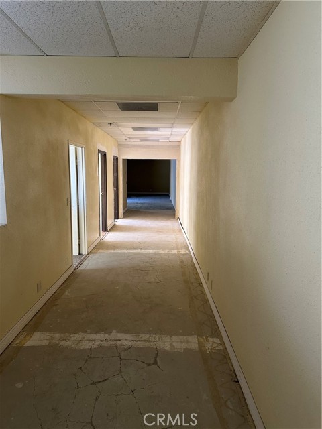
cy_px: 214
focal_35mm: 24
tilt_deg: -8.0
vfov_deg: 71.6
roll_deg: -1.5
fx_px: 298
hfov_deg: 56.8
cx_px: 161
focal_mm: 6.86
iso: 320
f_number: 1.78
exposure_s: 1/60
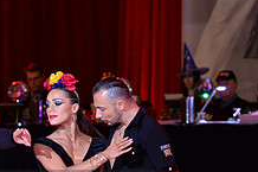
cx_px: 36
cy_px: 201
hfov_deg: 6.2
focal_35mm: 333
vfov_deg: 4.1
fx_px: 2385
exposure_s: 1/250
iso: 2000
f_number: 4.5
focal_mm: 125
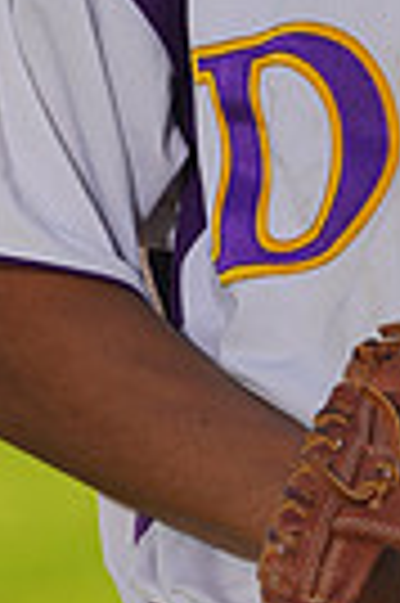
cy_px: -302
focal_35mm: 1146
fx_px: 19148
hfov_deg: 1.2
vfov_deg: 1.8
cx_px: 649
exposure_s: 1/250
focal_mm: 265
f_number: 9
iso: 100
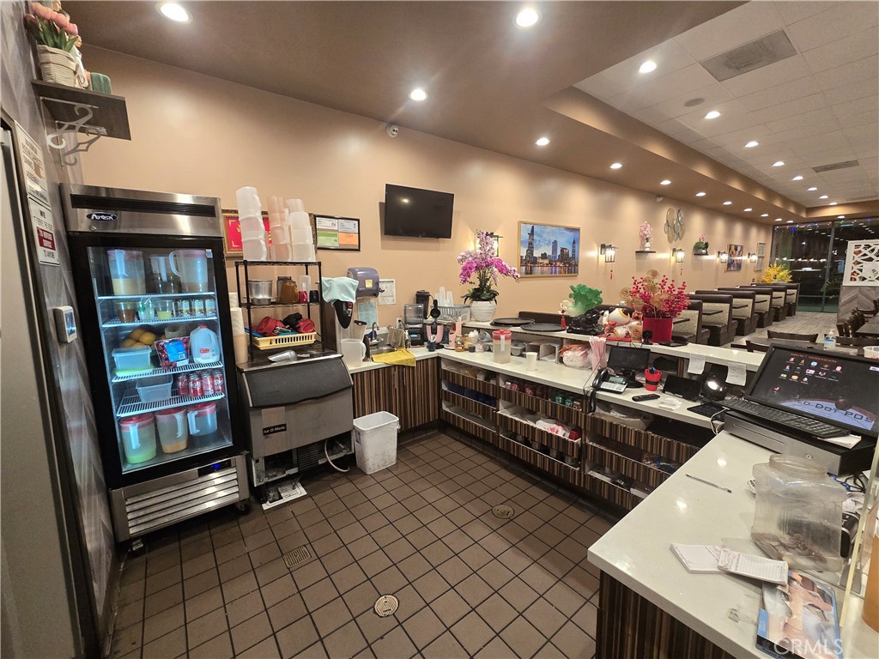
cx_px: 440
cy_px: 330
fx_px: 330
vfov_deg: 89.9
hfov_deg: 106.2
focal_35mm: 13
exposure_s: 1/60
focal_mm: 2.2
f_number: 2.2
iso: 500
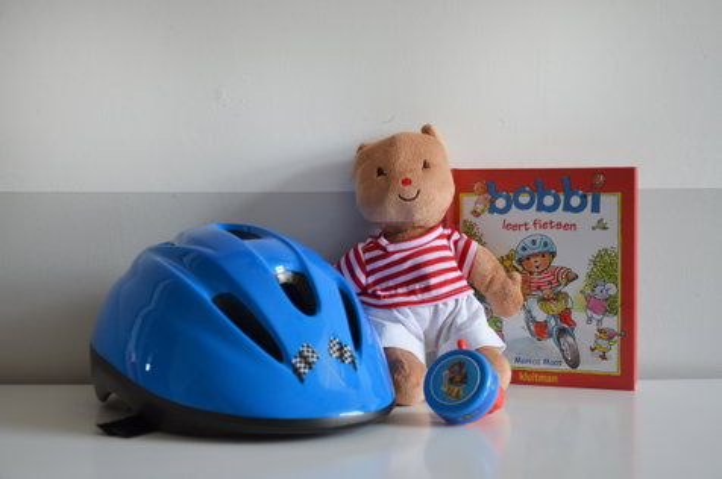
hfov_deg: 35.1
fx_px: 1142
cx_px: 361
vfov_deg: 23.7
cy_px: 240
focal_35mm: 57
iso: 560
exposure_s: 1/60
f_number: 4.5
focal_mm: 38
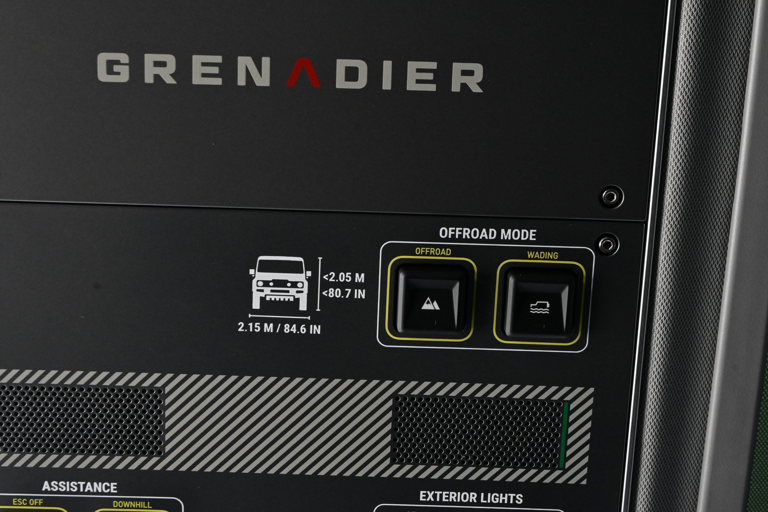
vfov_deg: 19.7
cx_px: 384
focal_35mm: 69
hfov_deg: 29.2
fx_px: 1472
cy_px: 256
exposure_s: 1/160
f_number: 13
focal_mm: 46
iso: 1600
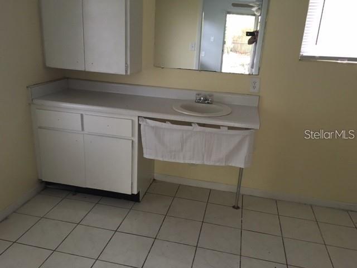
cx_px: 178
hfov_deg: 61.7
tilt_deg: -18.7
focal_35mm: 29
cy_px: 134
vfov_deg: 48.2
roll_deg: -3.0
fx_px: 299
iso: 160
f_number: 2.2
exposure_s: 1/30
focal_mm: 4.15
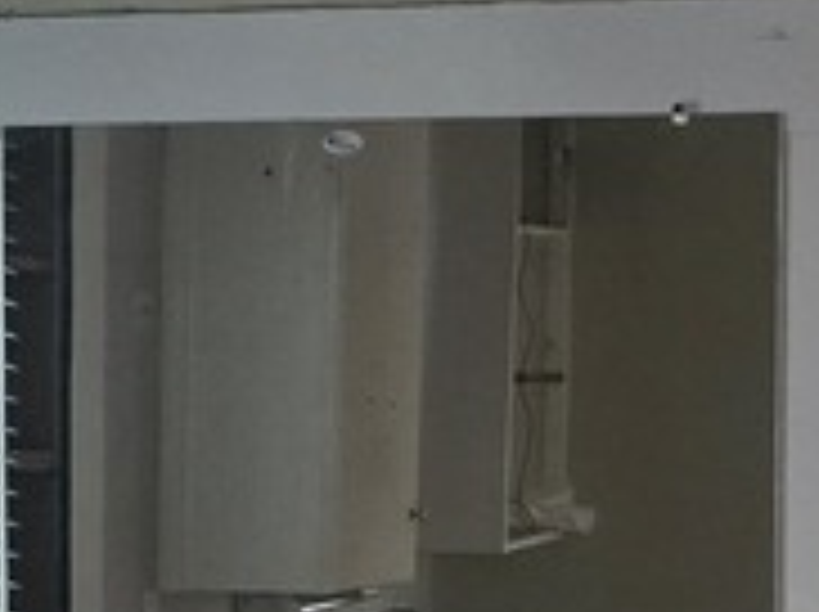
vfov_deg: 7.8
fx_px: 4300
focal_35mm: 182
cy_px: 1166
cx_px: 468
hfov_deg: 10.9
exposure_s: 1/60
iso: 1600
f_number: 1.7
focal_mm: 6.3
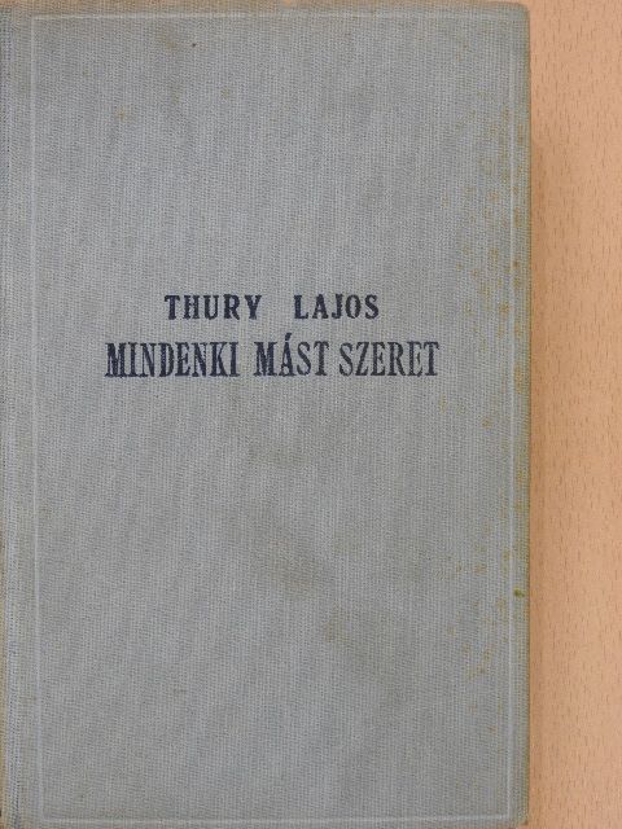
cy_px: 414
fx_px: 1557
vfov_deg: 29.8
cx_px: 311
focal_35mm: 65
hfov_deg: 22.6
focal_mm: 11.6
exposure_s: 1/25
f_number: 4.8
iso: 400
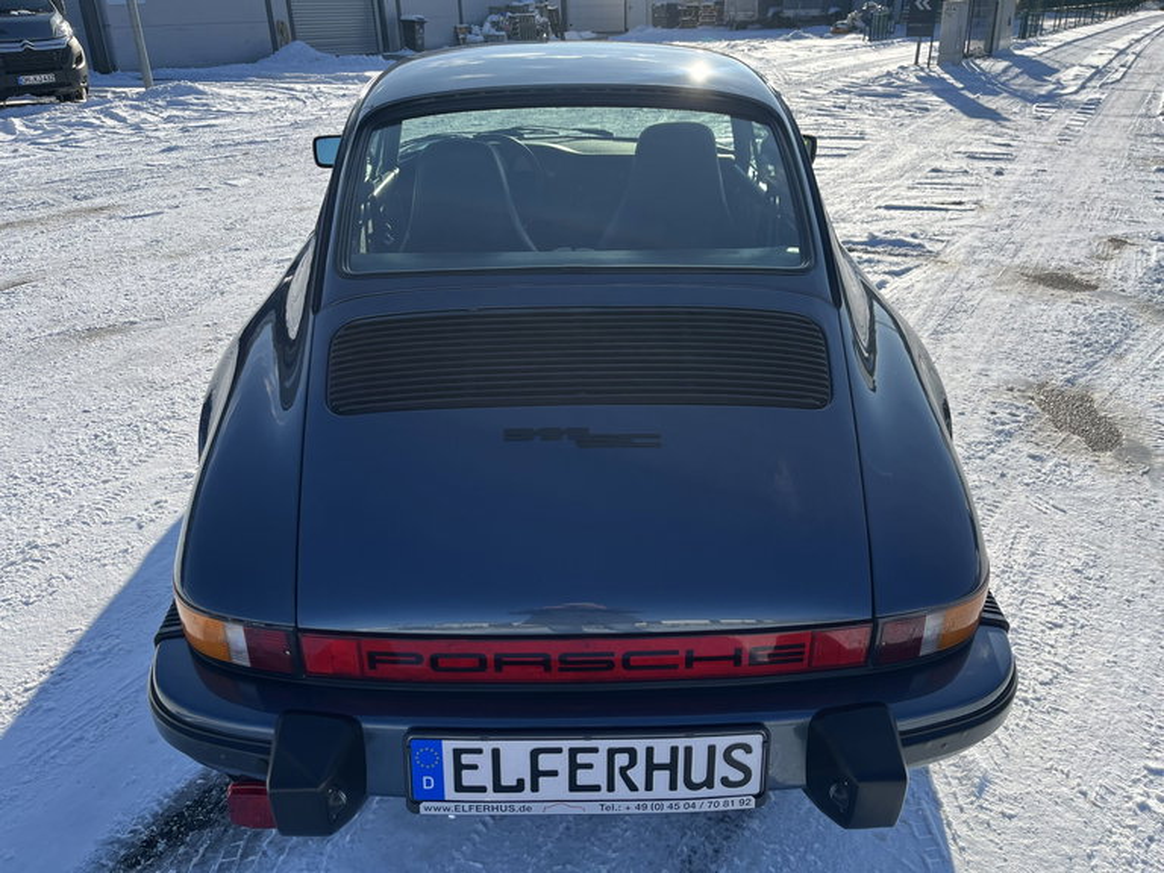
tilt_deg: -26.0
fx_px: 874
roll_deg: +2.3
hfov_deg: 67.3
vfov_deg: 53.1
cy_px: 436
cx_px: 582
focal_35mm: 26
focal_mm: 5.1
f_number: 1.6
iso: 50
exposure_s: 1/3311
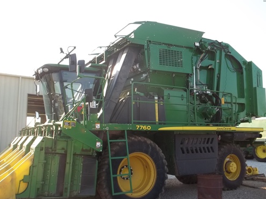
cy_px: 107
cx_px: 138
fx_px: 277
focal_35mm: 36
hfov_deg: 51.4
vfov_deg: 39.6
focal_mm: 5.9
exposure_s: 1/250
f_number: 3.3
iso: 64
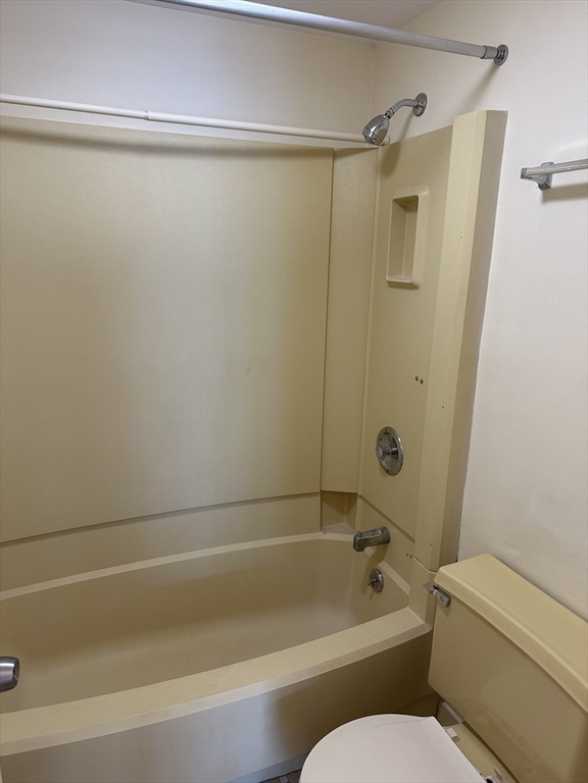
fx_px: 544
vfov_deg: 71.6
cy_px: 392
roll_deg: -2.2
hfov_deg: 56.8
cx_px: 294
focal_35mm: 24
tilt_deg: -13.2
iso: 200
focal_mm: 6.86
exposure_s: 1/120
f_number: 1.78
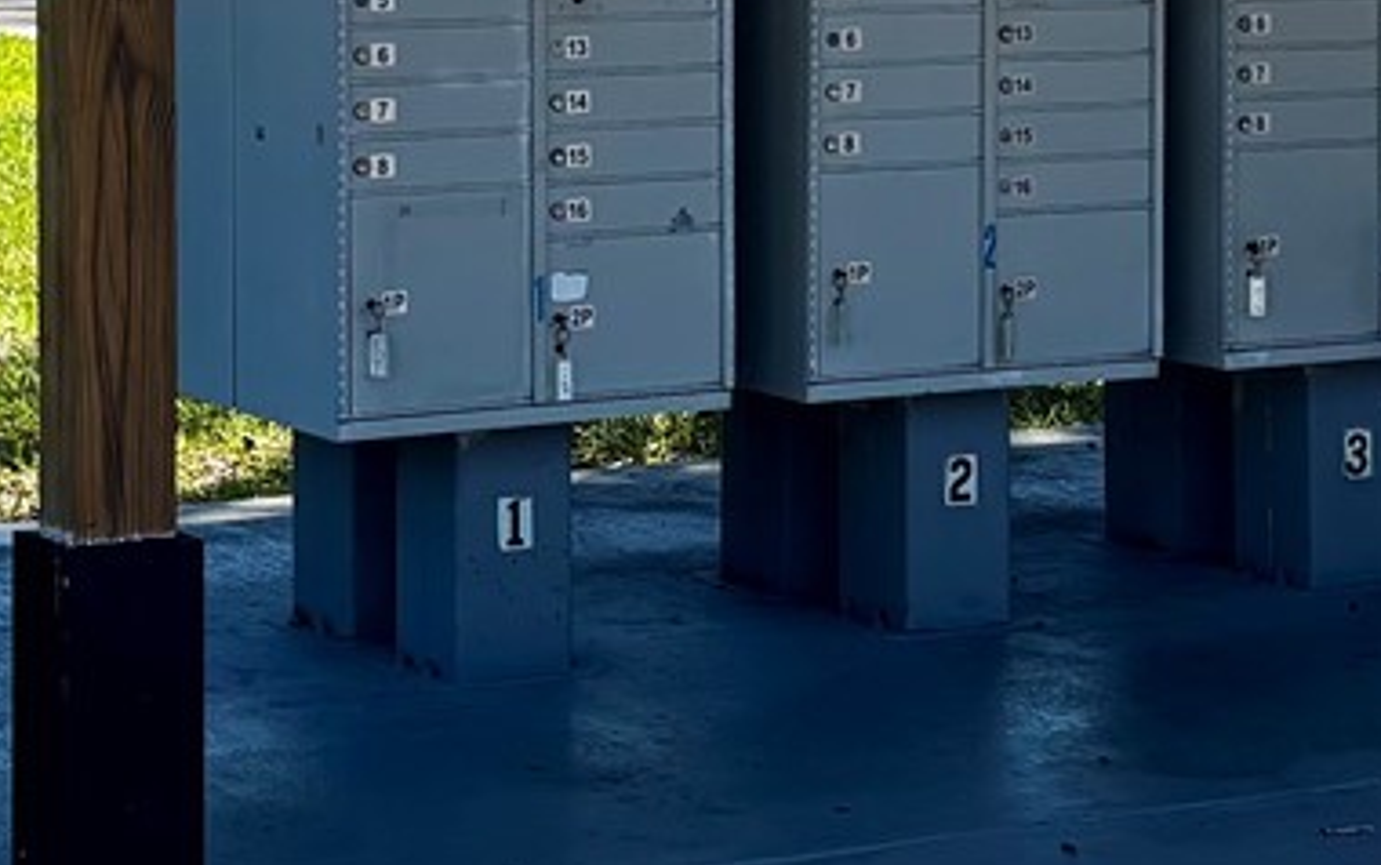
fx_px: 4368
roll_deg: +1.0
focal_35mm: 116
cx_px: 705
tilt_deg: -2.5
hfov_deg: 18.0
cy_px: -15
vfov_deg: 11.2
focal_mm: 5.96
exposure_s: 1/1437
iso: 50
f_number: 1.6
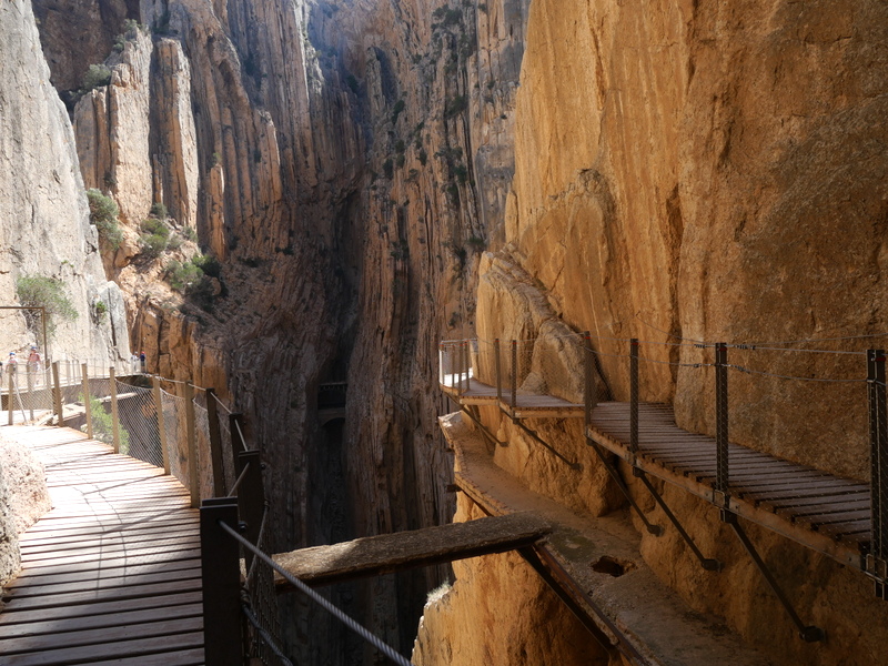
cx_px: 444
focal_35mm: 24
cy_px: 333
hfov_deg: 71.6
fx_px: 616
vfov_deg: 56.8
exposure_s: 1/320
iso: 200
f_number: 5.6
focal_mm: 12
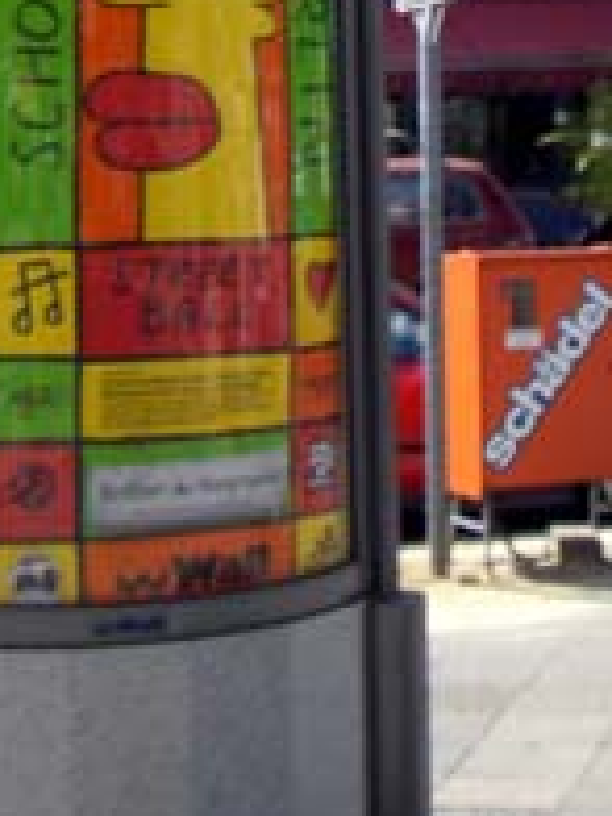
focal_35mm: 97
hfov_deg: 15.2
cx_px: 464
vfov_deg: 18.9
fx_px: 2287
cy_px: -216
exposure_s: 1/800
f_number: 2.7
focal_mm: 6.2
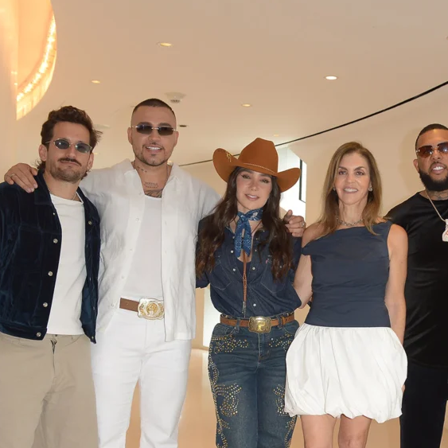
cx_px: 339
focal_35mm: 58
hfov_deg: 29.1
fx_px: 849
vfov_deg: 29.3
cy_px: 309
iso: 640
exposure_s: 1/160
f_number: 5.6
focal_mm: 32
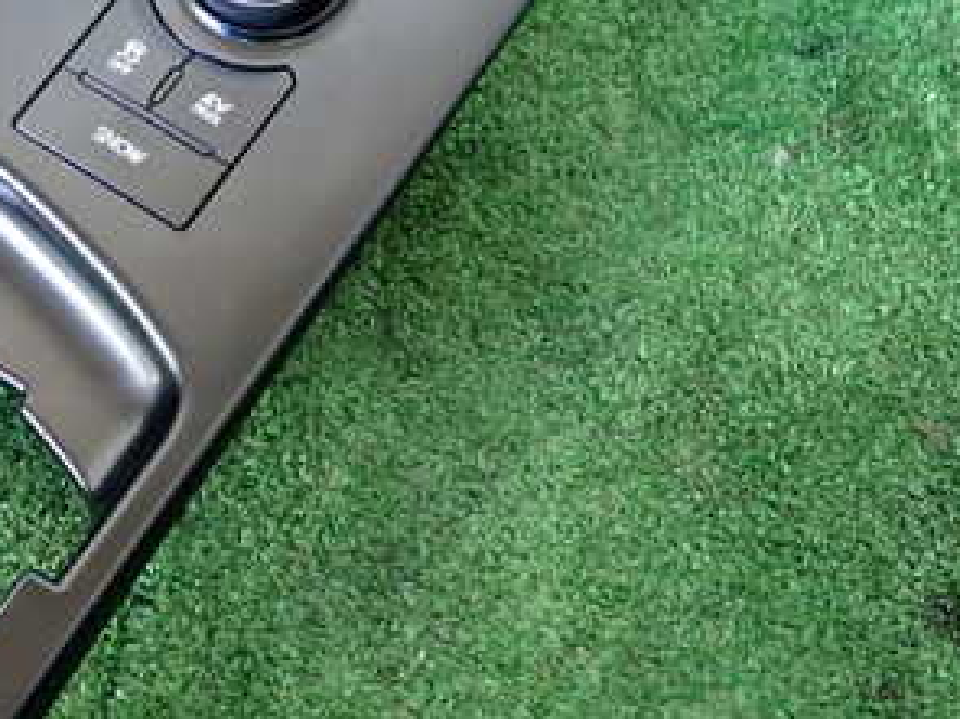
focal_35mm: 61
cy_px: 312
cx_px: 104
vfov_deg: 24.0
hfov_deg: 30.4
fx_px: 1691
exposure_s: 1/30
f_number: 2.3
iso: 400
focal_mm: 5.4
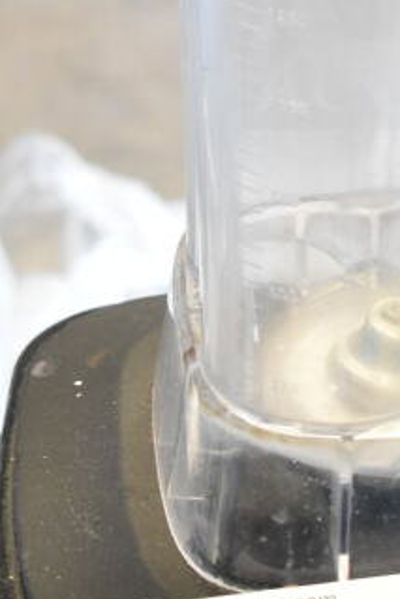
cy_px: -21
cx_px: 451
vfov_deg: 13.8
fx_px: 2431
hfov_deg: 9.3
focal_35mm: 146
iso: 1600
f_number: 4.5
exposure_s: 1/100
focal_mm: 34
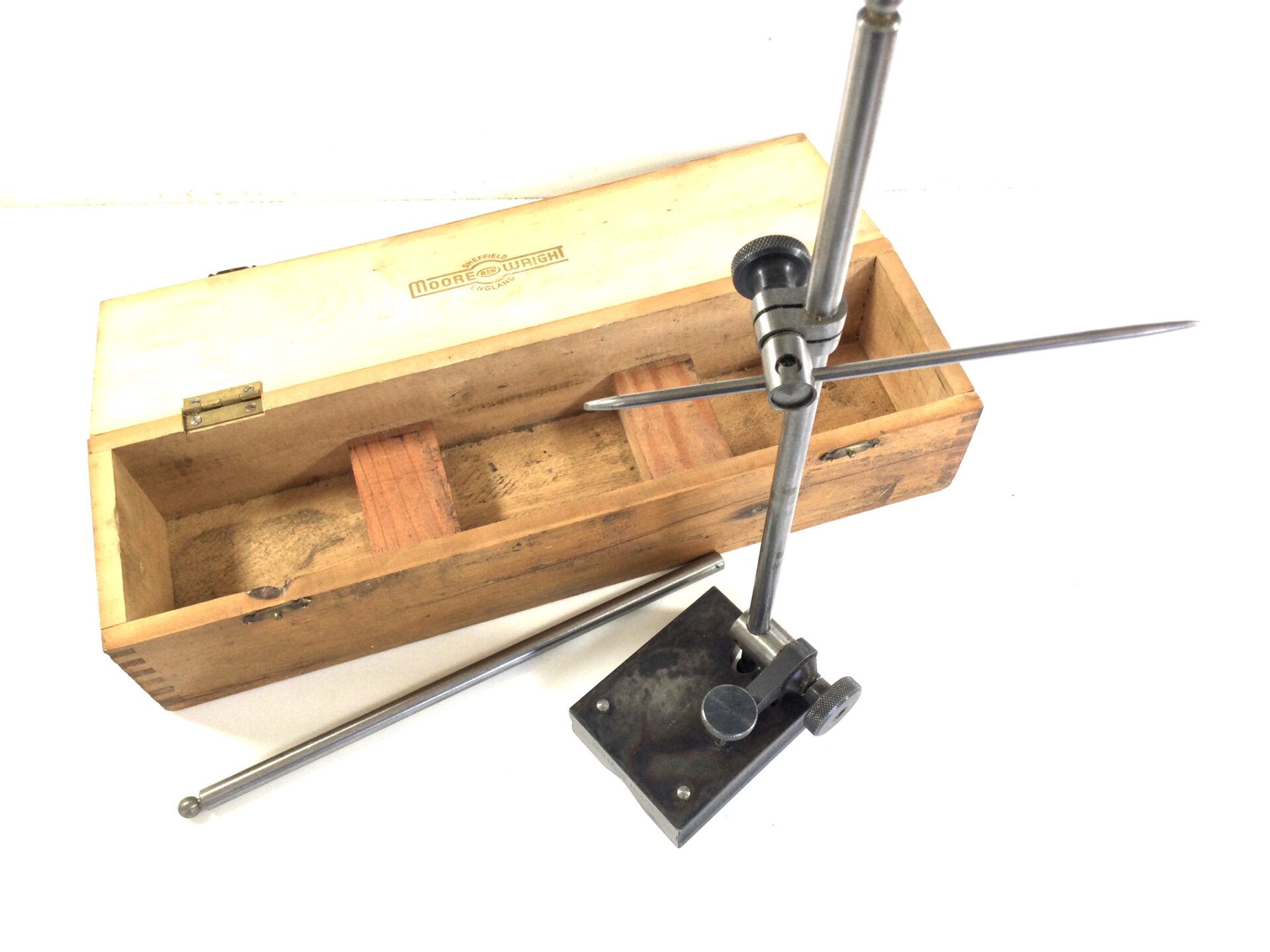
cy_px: 476
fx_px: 1137
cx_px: 635
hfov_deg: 58.4
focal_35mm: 31
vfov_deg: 45.4
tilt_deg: -58.4
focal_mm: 3.3
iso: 32
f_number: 2.4
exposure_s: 1/100
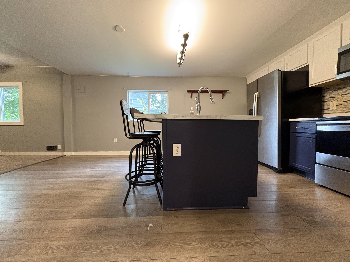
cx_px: 175
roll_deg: +0.7
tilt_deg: -1.9
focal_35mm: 14
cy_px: 131
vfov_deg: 85.7
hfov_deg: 102.1
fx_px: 142
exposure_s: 1/60
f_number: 2.2
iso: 640
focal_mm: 2.22
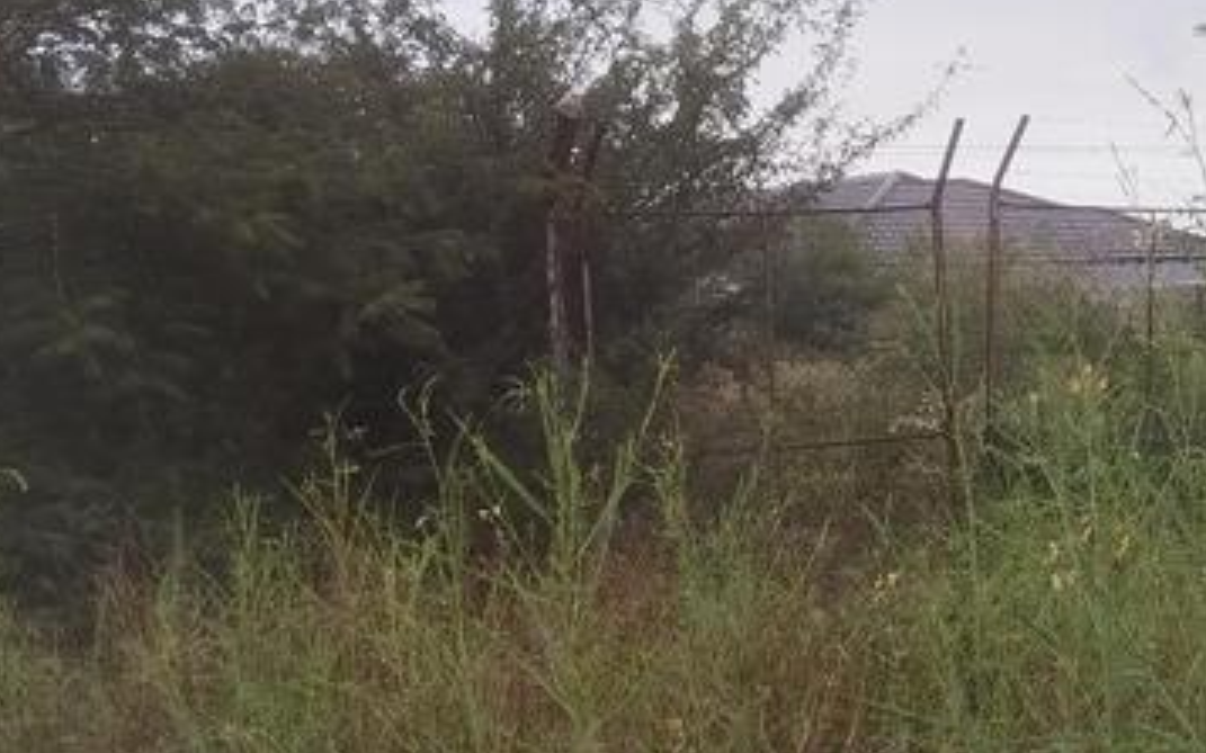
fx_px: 2070
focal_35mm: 63
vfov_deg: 20.6
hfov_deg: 32.5
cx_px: 652
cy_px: 270
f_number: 1.9
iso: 110
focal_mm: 4.95
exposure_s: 1/100
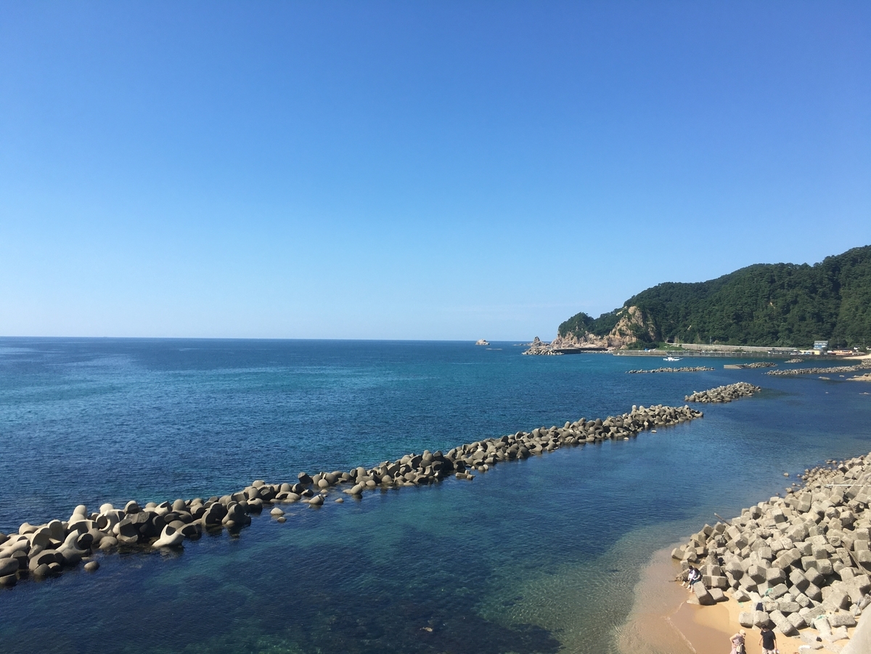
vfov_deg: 48.2
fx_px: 730
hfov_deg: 61.7
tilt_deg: +2.1
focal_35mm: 29
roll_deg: -0.9
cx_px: 436
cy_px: 327
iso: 25
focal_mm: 4.15
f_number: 2.2
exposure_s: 1/1508
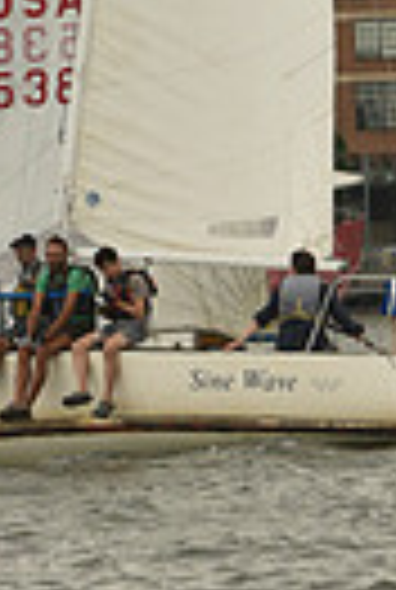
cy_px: -140
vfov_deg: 3.3
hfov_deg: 2.2
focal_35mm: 618
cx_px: 272
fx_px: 10143
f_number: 5.6
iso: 320
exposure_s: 1/1600
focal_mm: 140
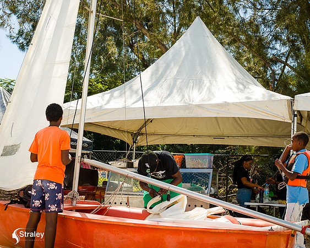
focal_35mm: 64
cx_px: 162
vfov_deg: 23.8
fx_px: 589
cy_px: 124
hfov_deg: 29.5
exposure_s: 1/320
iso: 140
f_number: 6.3
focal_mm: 57
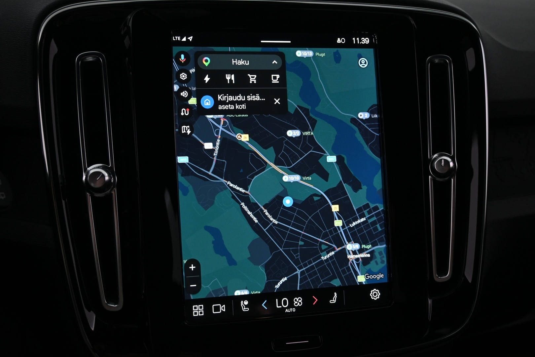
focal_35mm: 39
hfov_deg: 49.6
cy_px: 178
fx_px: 580
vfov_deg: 34.2
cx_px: 268
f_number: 4.5
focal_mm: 26
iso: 1250
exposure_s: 1/40
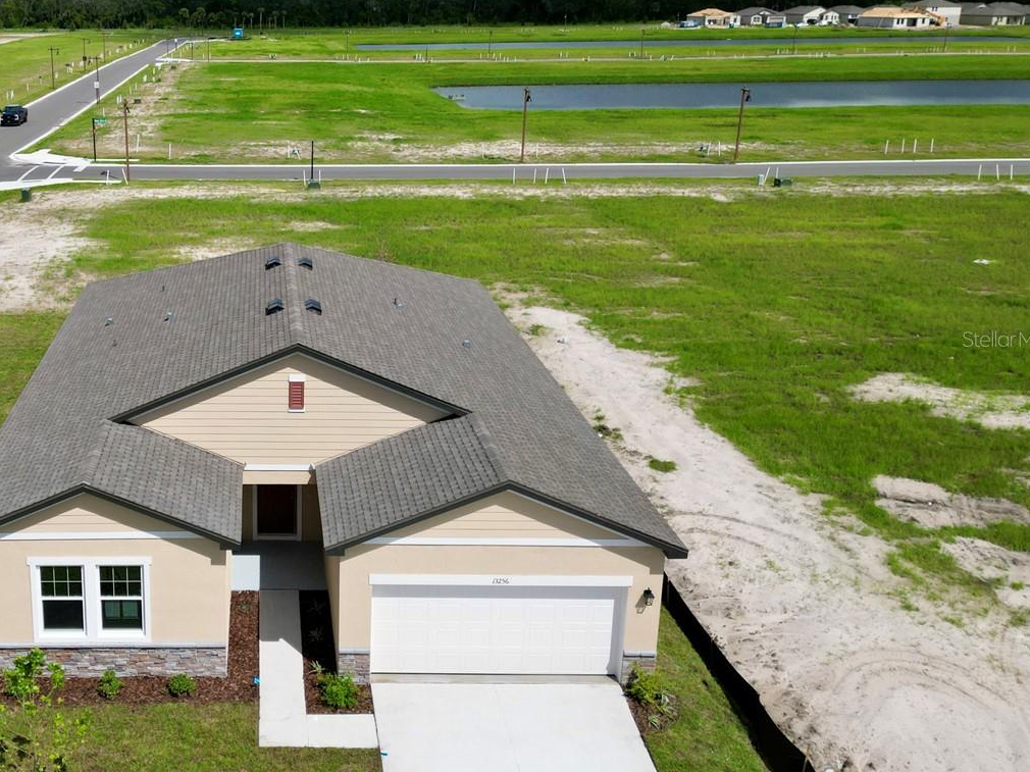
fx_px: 1130
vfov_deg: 37.7
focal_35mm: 38
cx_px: 243
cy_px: 339
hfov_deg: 47.0
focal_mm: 6.72
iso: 130
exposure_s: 1/6000
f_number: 1.7
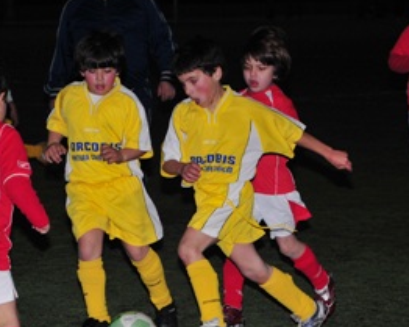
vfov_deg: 7.5
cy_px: 192
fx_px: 2488
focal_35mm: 206
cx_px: 194
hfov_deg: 9.4
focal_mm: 85
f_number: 5.6
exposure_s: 1/200
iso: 500
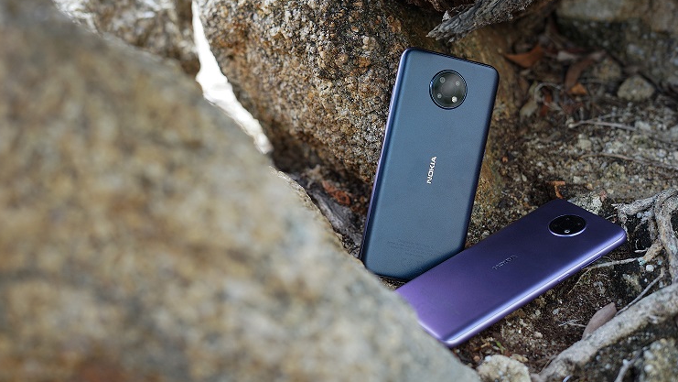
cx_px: 340
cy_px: 173
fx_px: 953
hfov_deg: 39.2
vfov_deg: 22.6
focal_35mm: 53
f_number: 3.5
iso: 125
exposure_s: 1/160
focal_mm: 50
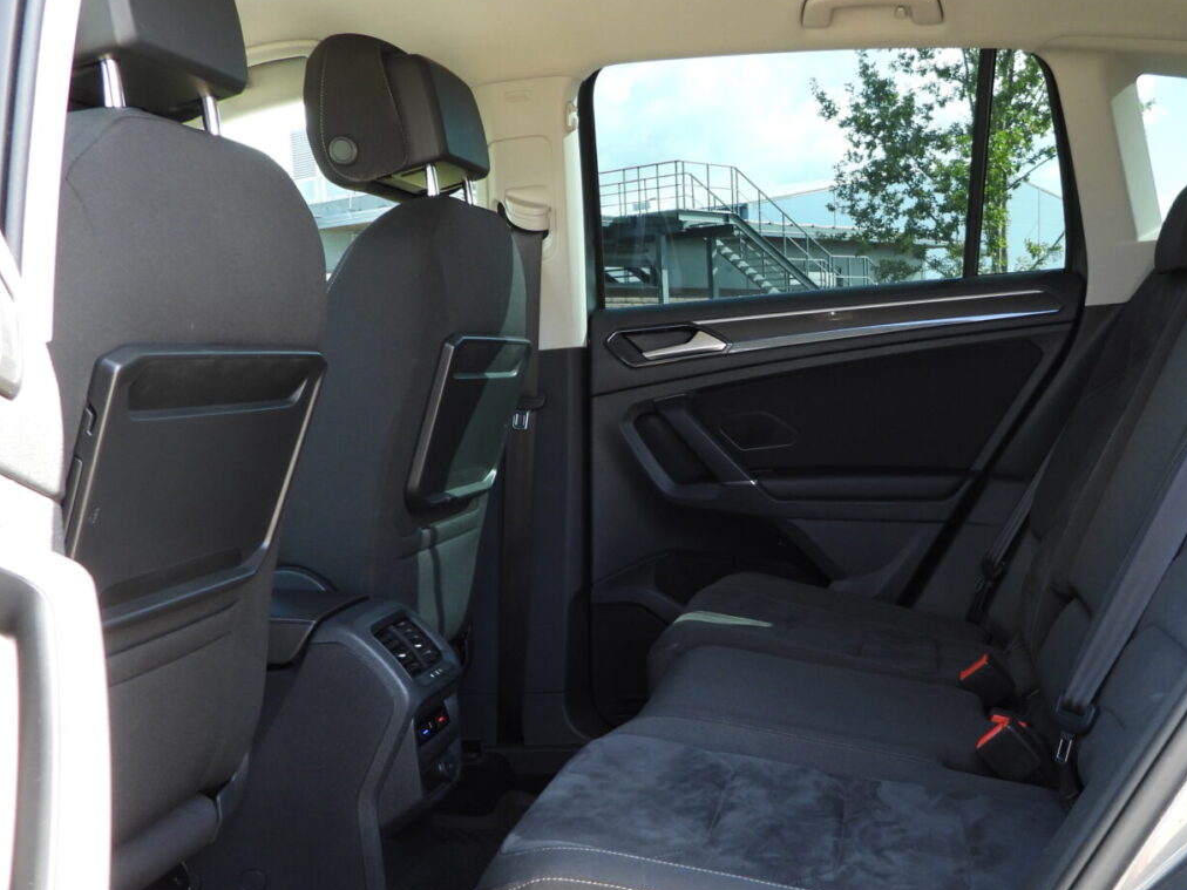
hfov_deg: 47.9
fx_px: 1303
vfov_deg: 37.3
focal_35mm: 38
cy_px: 604
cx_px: 826
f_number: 2.8
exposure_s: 1/50
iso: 100
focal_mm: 4.3
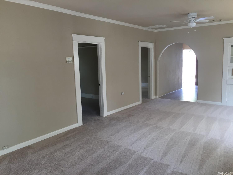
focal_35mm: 29
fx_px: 195
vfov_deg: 48.2
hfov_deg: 61.7
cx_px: 116
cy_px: 88
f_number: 2.2
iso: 32
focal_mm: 4.15
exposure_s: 1/40
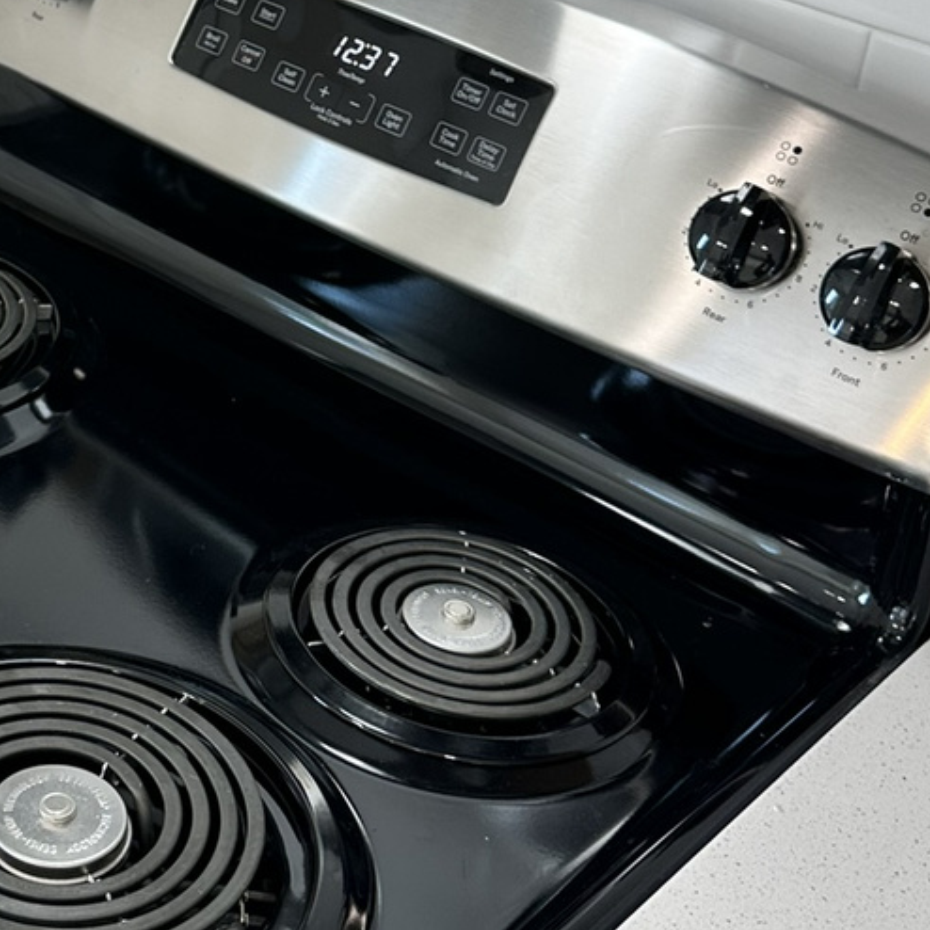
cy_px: 92
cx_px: 62
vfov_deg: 25.3
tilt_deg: -21.7
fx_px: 2006
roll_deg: -2.7
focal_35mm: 66
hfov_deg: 25.2
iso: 80
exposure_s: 1/120
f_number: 1.78
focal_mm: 6.86
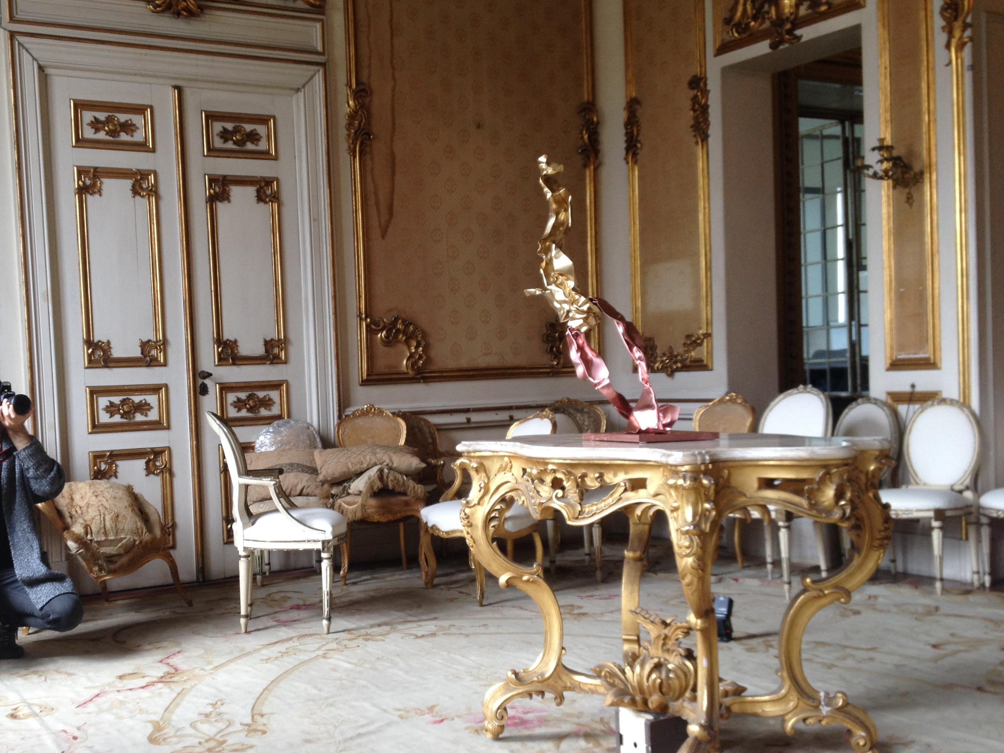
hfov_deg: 41.8
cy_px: 423
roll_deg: +1.3
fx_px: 1305
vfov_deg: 32.1
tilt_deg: -3.2
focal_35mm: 45
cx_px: 381
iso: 50
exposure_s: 1/30
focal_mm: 4.28
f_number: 2.4
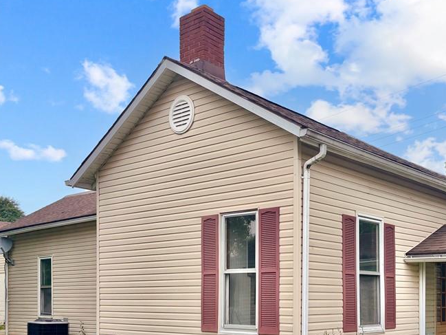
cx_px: 277
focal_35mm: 41
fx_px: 528
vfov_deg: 35.1
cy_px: 189
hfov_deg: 45.4
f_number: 1.6
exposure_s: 1/3205
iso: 50
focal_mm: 5.96
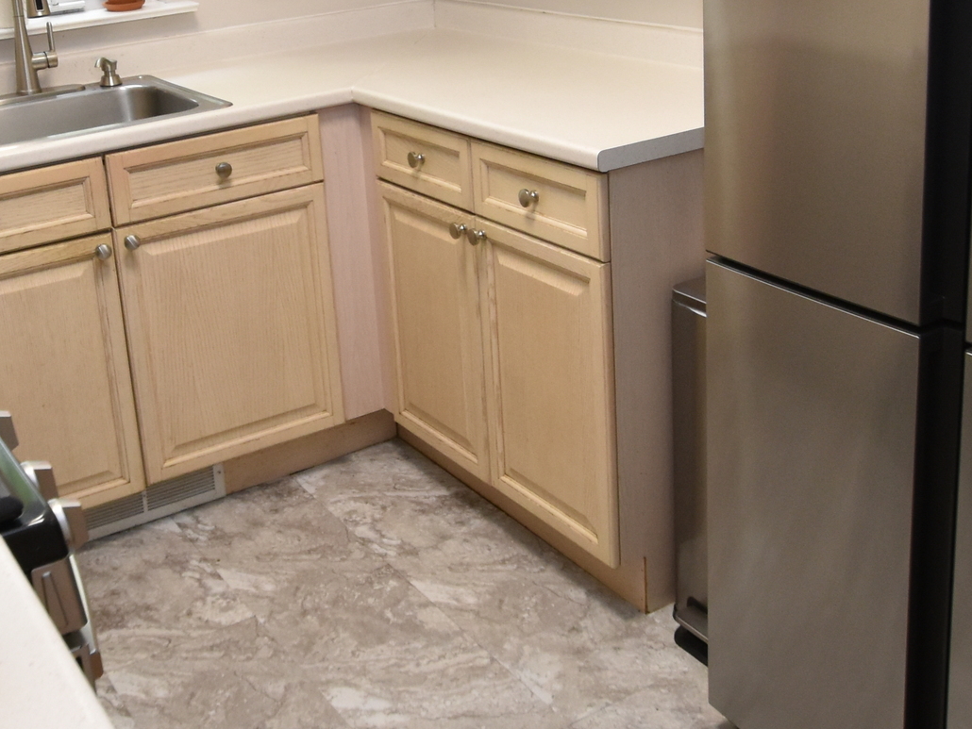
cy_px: 130
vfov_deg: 32.5
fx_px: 1208
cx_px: 415
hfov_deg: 43.7
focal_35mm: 43
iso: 800
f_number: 5
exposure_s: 1/100
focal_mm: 10
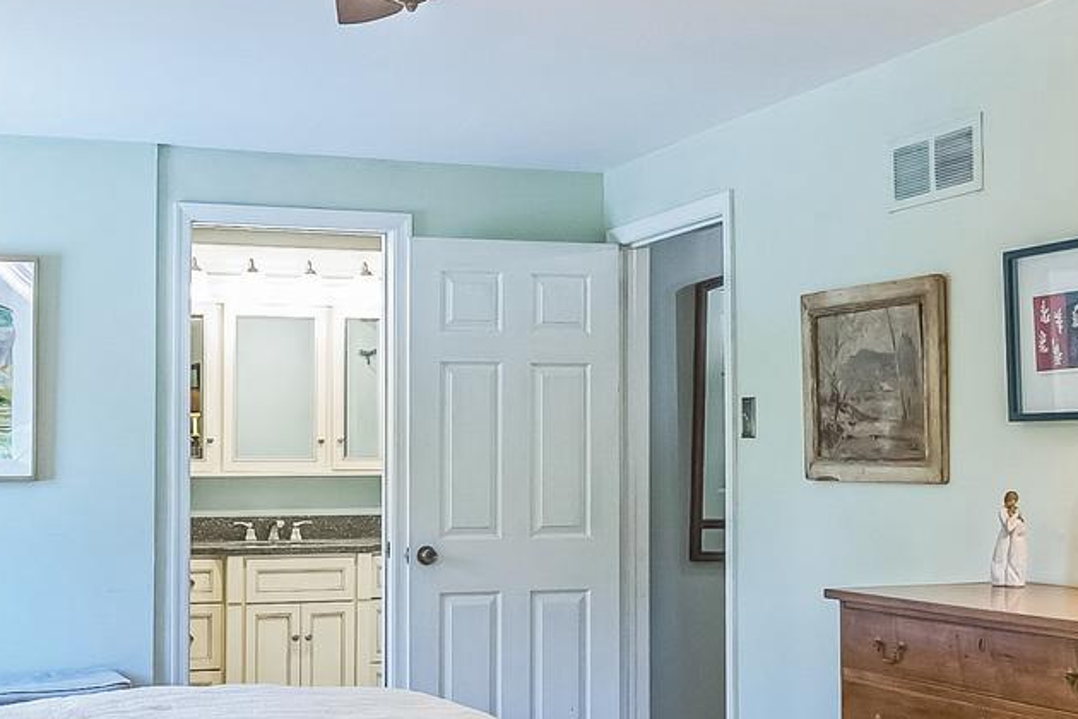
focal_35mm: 52
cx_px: 472
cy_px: 520
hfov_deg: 38.1
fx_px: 1557
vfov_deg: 25.7
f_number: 4
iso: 1000
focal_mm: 16
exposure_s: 1/60
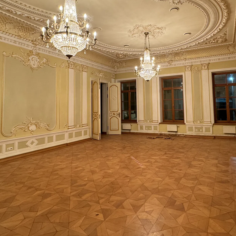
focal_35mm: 24
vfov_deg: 64.5
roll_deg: +1.4
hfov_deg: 64.6
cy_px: 95
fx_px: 185
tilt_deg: +4.1
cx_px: 138
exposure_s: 1/50
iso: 200
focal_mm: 2.22
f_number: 2.2
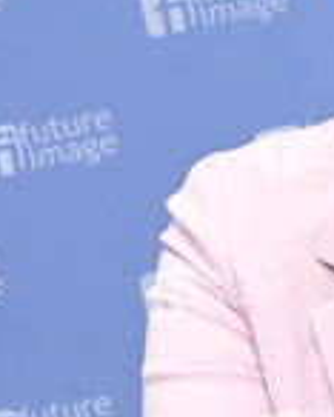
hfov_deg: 4.0
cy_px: 74
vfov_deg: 5.0
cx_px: 538
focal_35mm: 390
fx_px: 4814
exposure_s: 1/500
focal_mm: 135
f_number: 5.6
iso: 4000
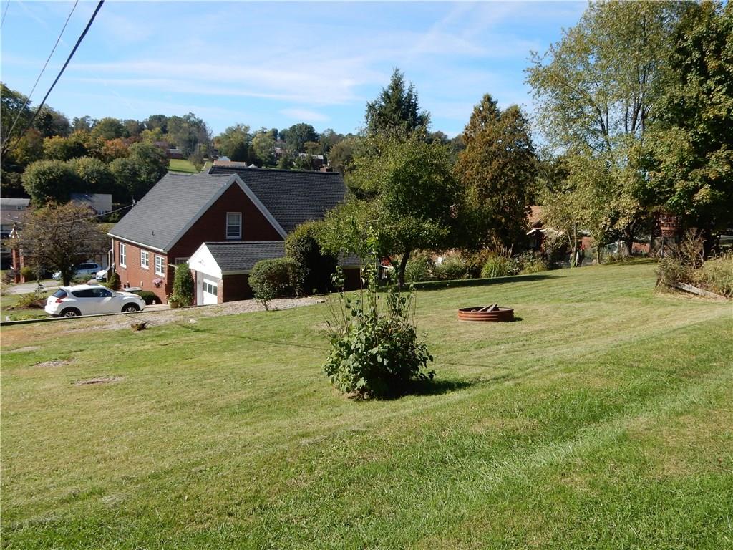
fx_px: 614
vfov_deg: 48.2
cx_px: 366
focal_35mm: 29
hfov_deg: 61.7
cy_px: 275
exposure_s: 1/800
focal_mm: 5.2
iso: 125
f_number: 4
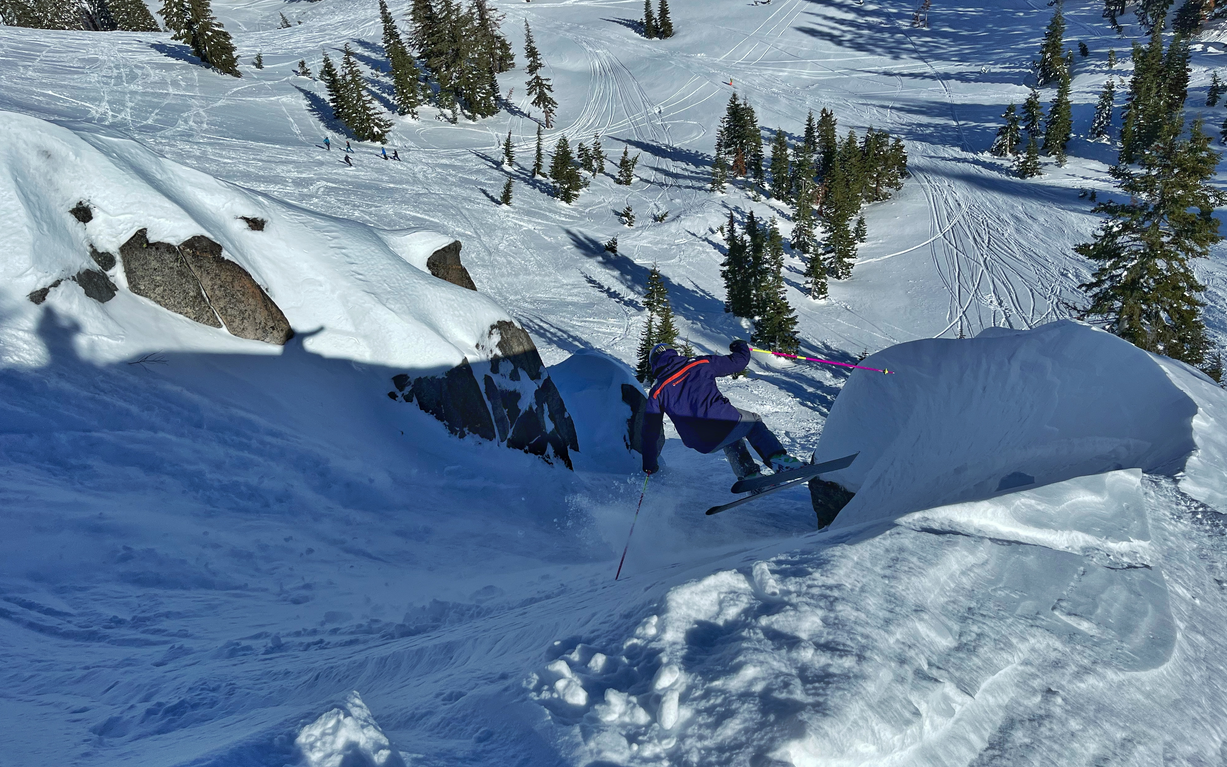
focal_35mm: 28
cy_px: 385
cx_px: 606
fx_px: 936
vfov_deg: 44.5
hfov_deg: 66.5
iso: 50
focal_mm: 5.1
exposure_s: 1/11905
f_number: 1.6
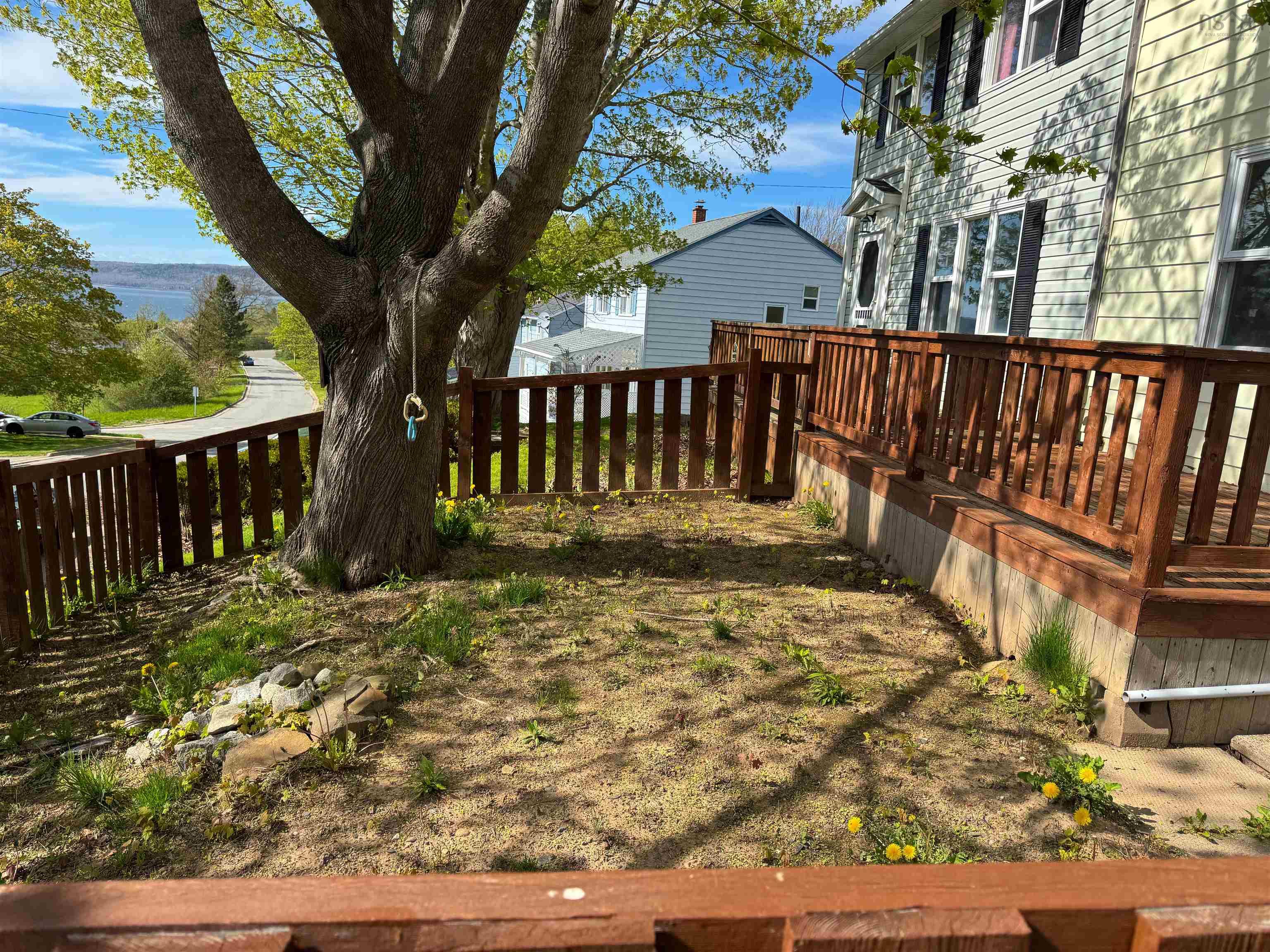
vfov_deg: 56.8
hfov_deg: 71.6
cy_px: 476
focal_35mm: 24
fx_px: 881
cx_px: 635
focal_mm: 6.76
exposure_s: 1/2400
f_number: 1.8
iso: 80
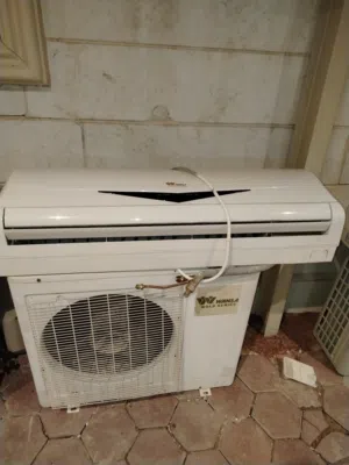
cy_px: 232
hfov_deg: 56.8
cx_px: 174
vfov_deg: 71.6
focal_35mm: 24
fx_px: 323
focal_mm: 5.25
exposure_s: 1/33.3
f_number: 1.75
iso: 2784
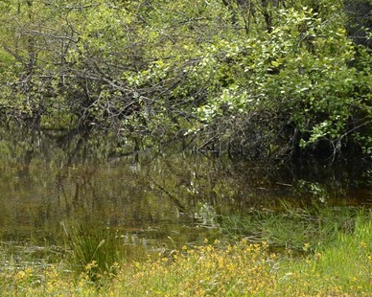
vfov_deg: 21.0
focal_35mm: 71
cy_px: 23
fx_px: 781
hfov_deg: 25.2
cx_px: -21
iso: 100
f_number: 7.1
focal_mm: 18
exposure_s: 1/200
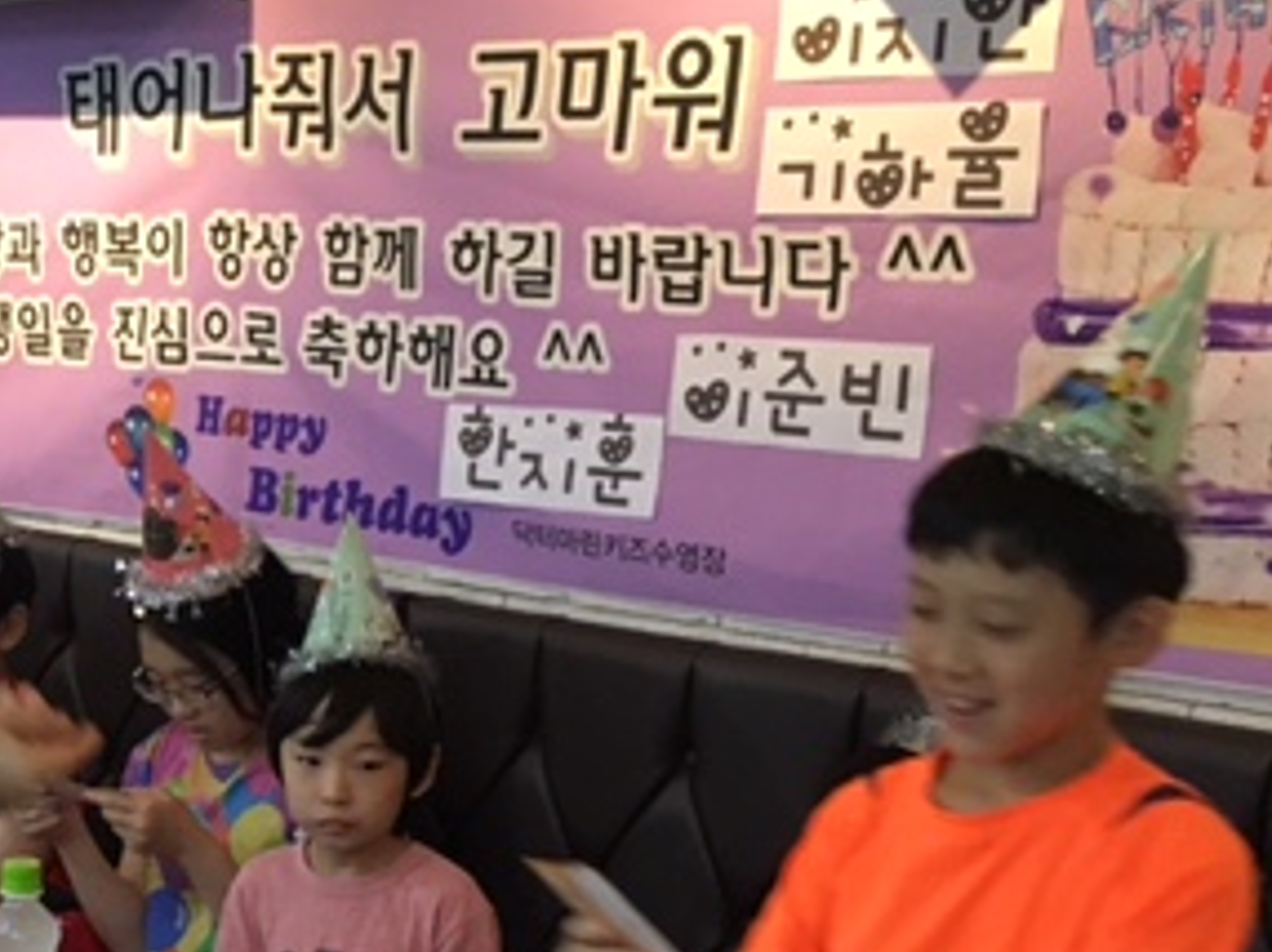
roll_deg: +0.4
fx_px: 2386
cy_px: 805
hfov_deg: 28.1
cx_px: 0
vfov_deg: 22.2
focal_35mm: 65
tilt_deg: -15.7
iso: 160
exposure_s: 1/30
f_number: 2.2
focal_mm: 4.15
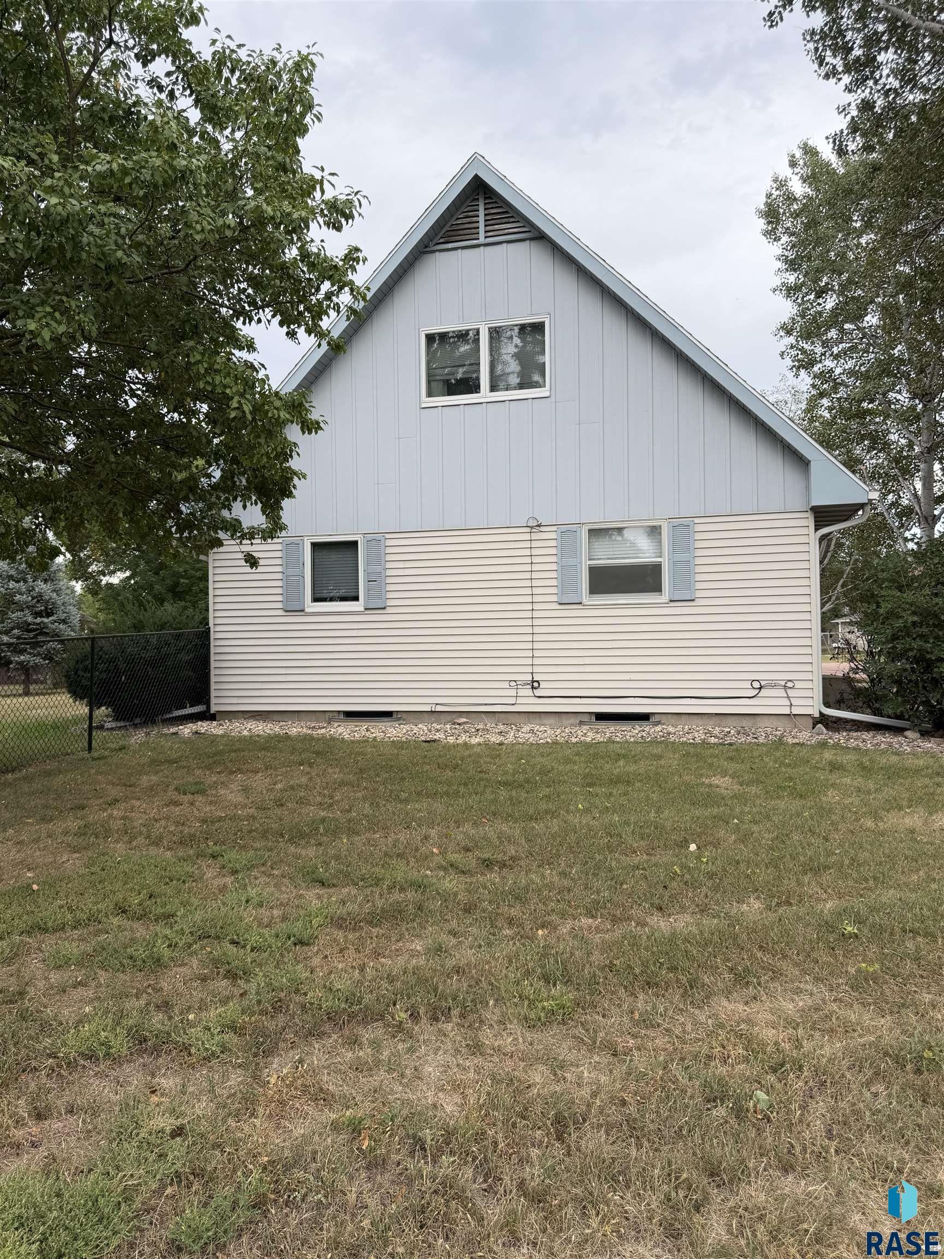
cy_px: 630
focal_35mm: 24
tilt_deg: +1.2
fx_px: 873
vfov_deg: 71.6
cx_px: 472
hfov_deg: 56.8
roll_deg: +0.3
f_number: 1.78
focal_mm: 6.76
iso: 80
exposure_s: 1/1230
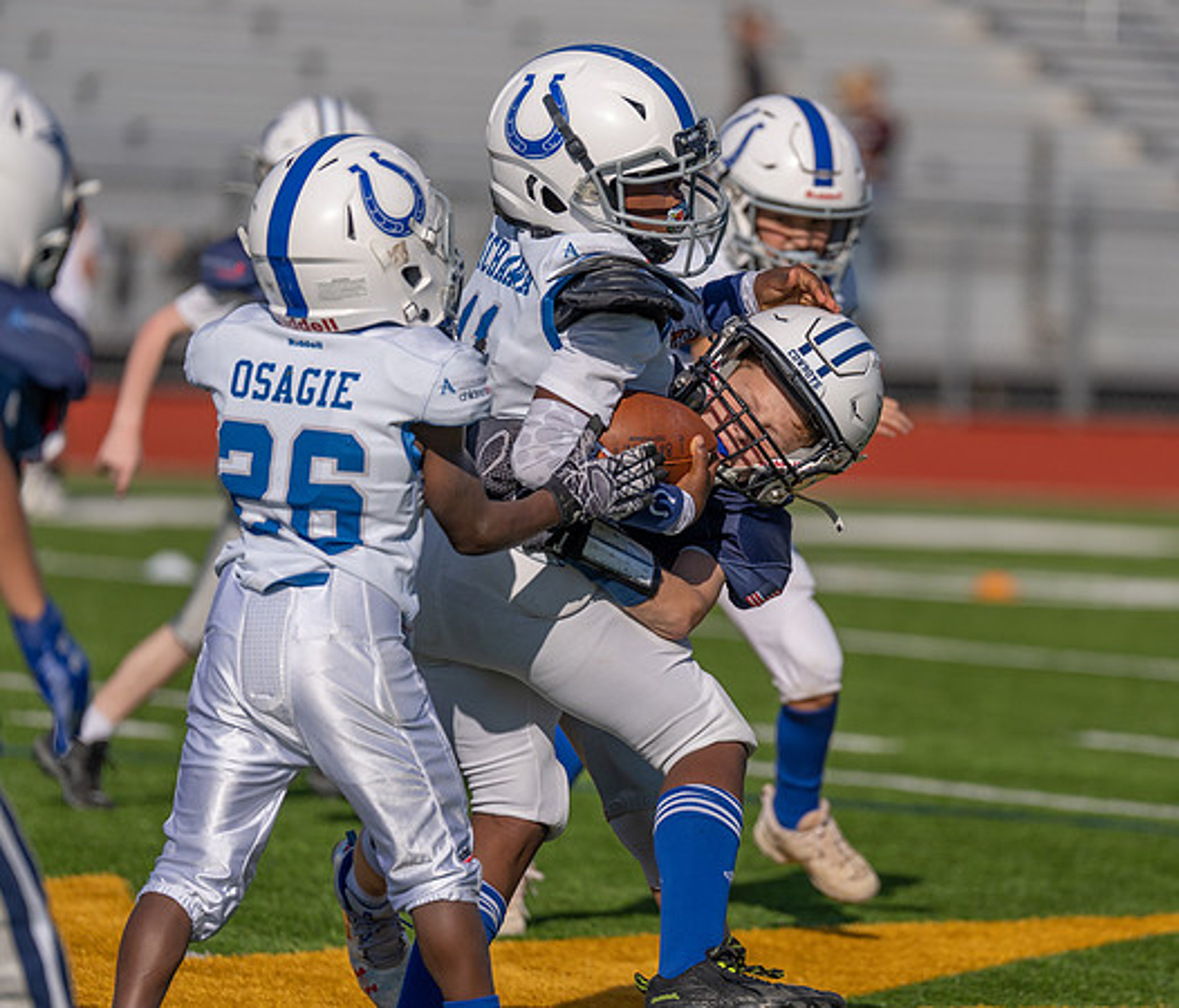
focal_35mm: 344
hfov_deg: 5.5
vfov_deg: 4.7
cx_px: 745
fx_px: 12342
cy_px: 499
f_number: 2.8
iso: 100
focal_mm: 200
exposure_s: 1/4000
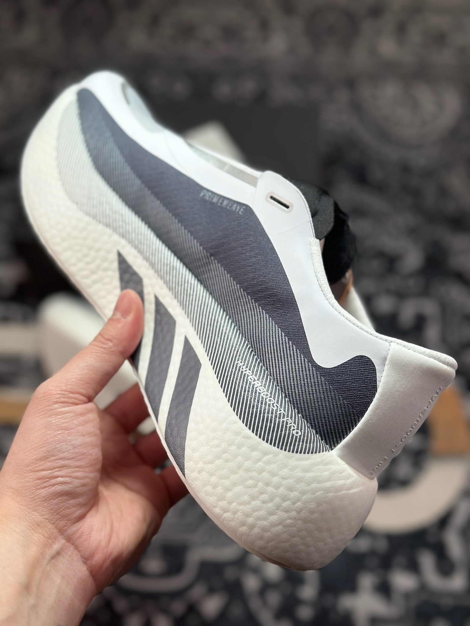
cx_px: 235
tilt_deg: -55.1
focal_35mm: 48
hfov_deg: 30.3
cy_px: 313
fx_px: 869
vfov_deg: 39.7
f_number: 1.78
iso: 80
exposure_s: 1/1357
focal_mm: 6.86
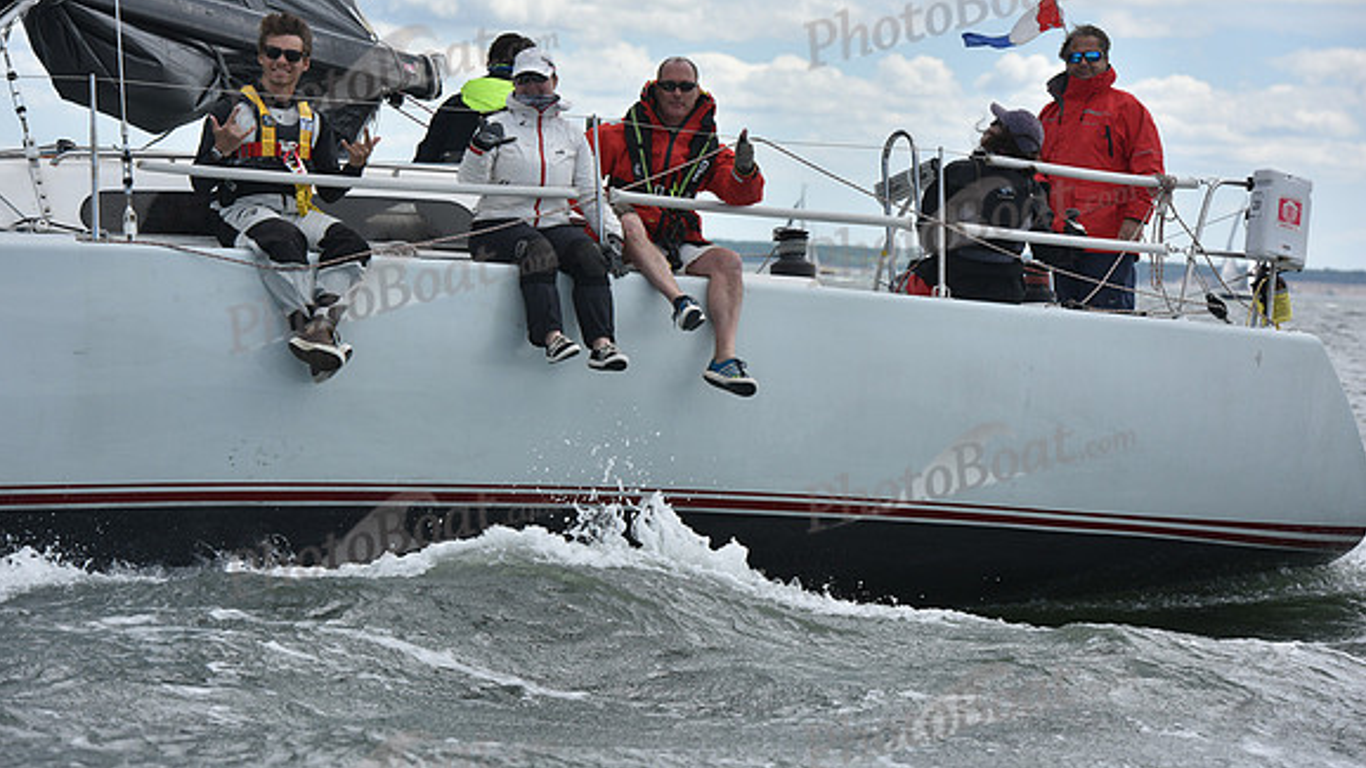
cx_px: 683
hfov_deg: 15.1
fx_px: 5143
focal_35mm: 142
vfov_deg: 8.5
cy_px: 382
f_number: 7.1
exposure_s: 1/1250
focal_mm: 135
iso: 320
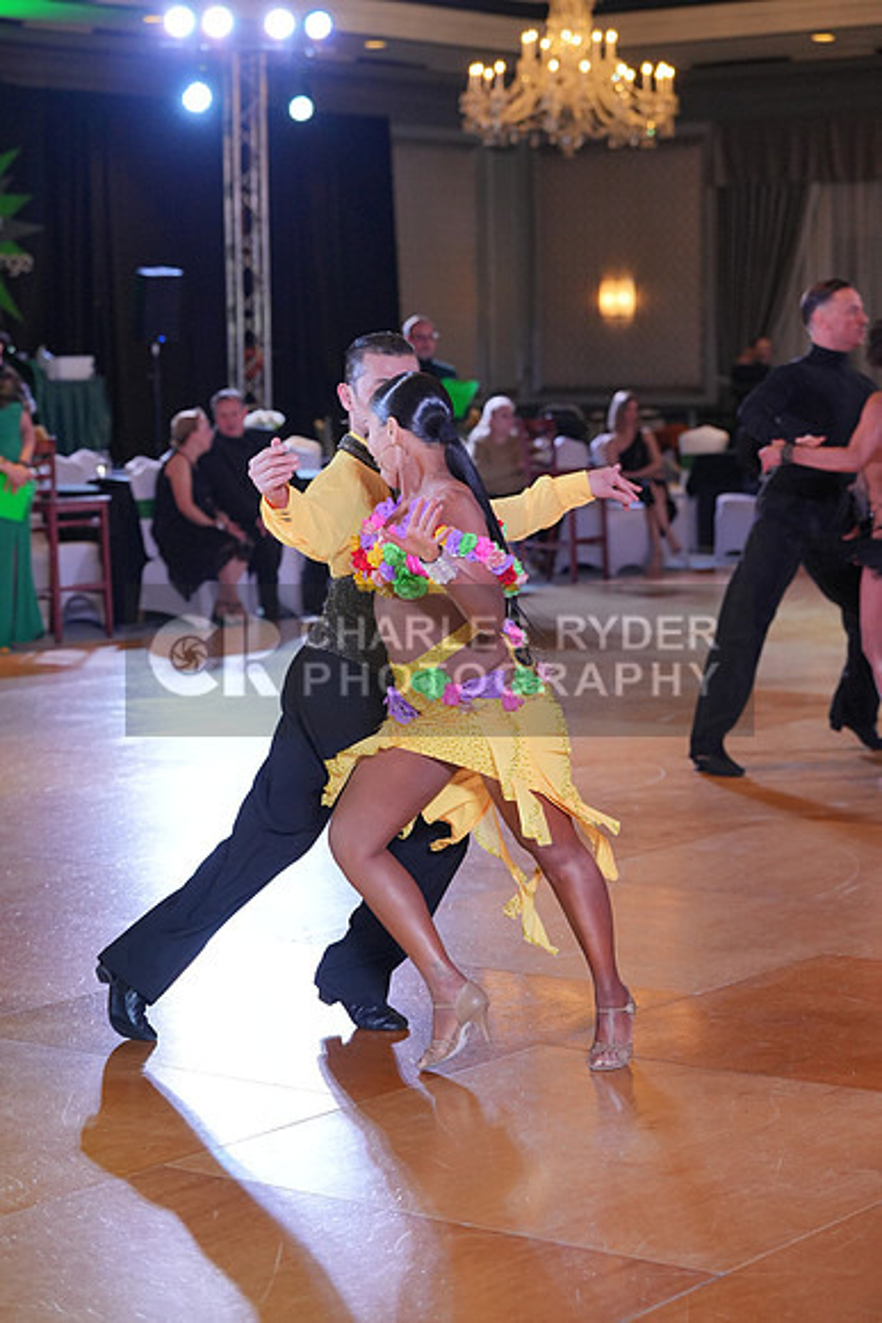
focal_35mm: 79
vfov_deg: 25.7
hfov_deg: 17.3
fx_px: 2901
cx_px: 441
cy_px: 662
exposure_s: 1/400
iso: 2500
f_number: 4
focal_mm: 79
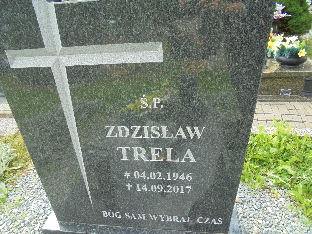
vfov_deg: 53.1
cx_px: 156
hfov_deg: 67.3
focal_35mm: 26
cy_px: 117
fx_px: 234
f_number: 3.5
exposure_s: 1/100
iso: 100
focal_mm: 4.6
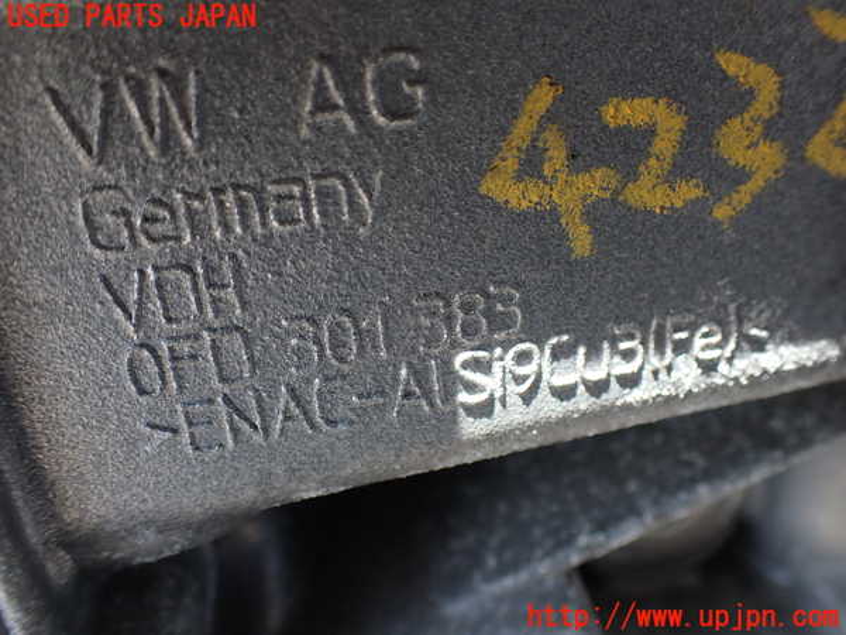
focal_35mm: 30
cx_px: 423
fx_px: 733
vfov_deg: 46.8
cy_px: 318
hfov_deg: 60.0
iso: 100
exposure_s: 1/125
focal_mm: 5.4
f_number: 2.3
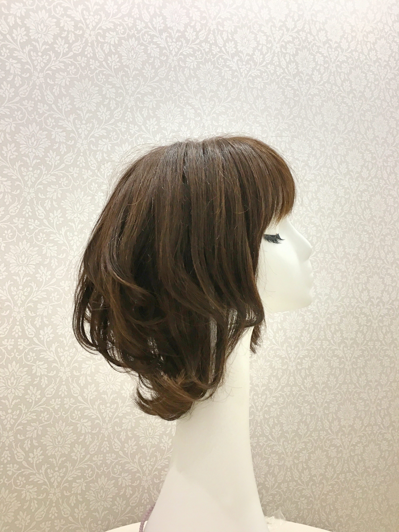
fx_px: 446
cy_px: 266
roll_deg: -2.8
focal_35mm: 29
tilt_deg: +4.0
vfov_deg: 61.7
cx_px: 200
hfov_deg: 48.2
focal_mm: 4.15
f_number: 2.2
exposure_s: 1/30
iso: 64
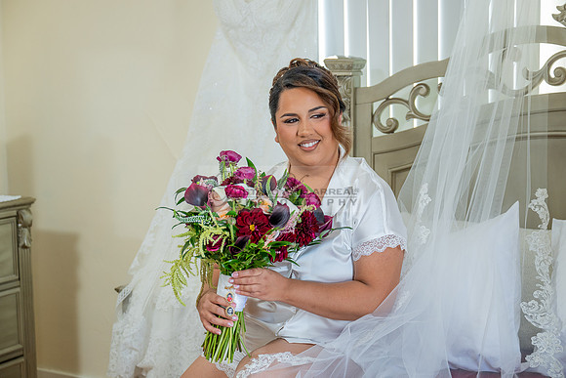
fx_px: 912
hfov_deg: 34.5
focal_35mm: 58
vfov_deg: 23.4
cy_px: 189
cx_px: 283
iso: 640
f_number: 3.5
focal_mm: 58
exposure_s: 1/125
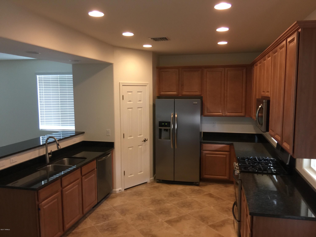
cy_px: 118
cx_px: 158
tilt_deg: -6.9
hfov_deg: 61.7
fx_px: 265
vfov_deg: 48.2
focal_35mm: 29
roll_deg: +0.3
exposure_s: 1/15
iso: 50
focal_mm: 4.15
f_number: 2.2
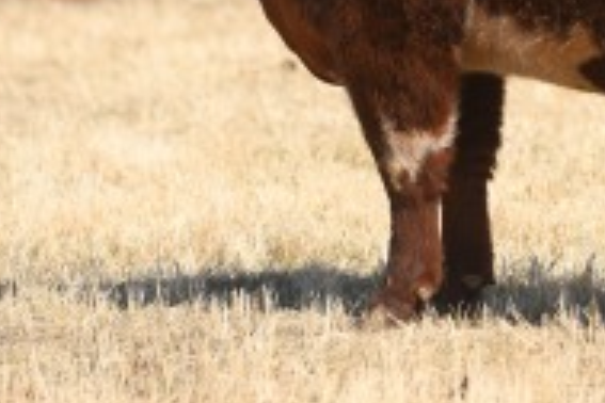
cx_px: 563
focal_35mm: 310
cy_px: -32
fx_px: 5209
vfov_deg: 4.4
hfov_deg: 6.6
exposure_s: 1/1250
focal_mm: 122
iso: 100
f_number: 3.5
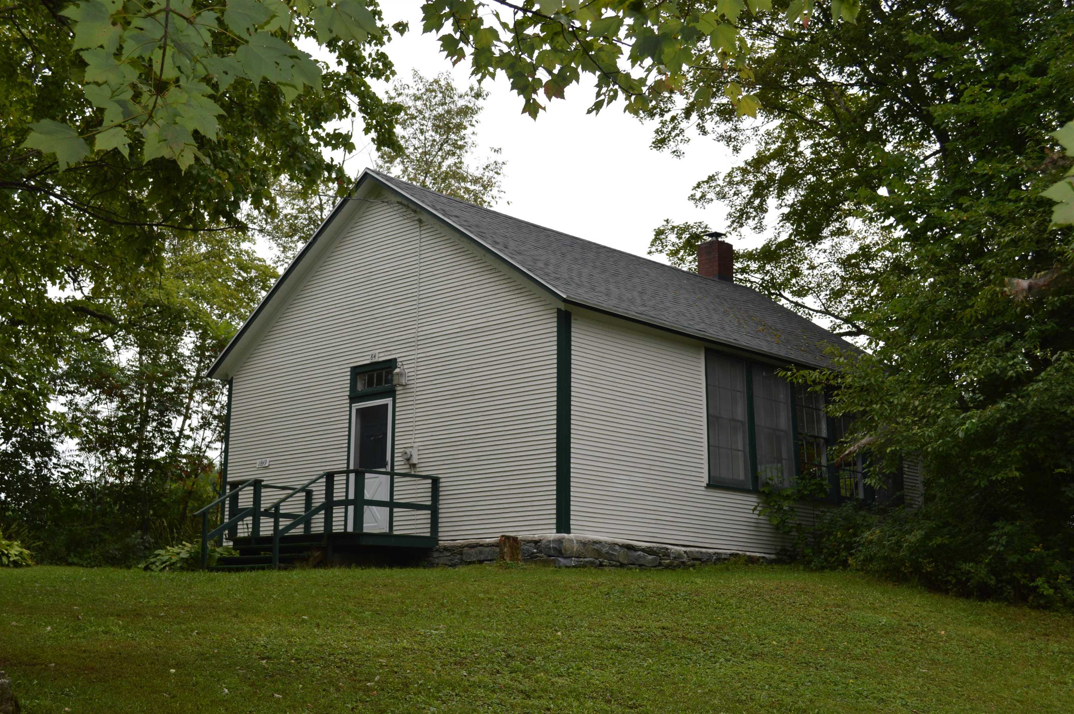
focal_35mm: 45
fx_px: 1341
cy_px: 357
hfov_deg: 43.6
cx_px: 537
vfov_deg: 29.8
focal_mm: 30
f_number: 6.3
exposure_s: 1/200
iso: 100
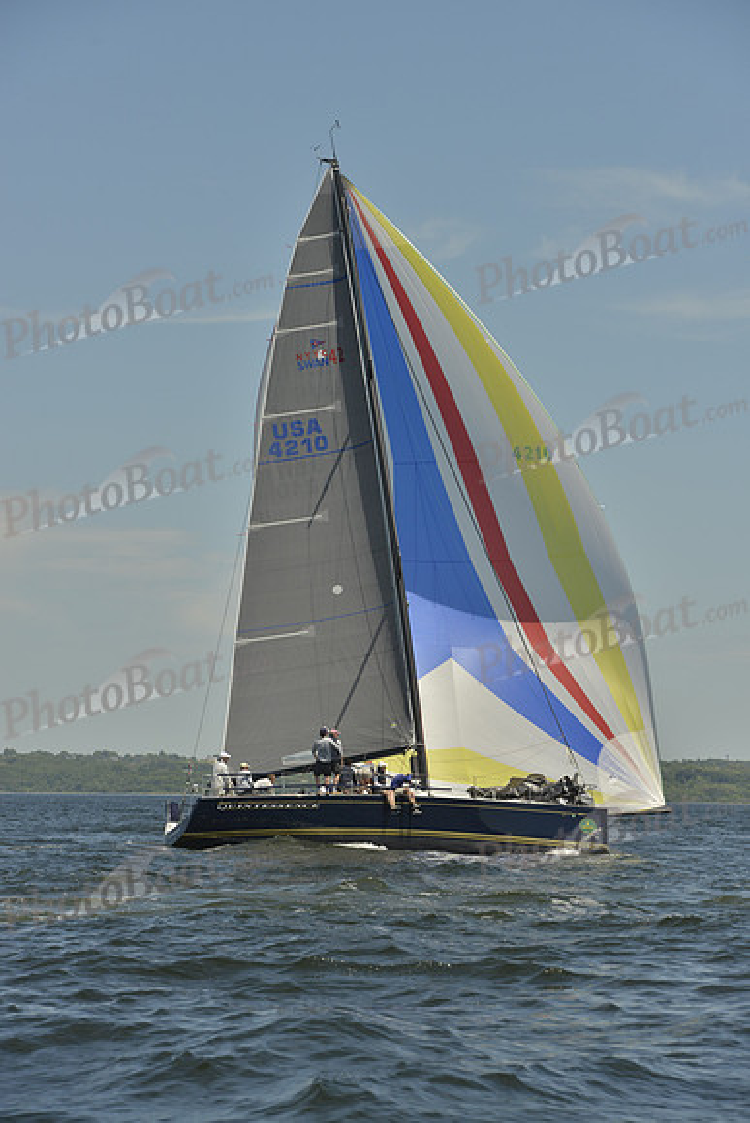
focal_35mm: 135
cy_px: 562
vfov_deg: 15.2
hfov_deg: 10.2
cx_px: 375
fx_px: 4216
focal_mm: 135
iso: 280
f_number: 8
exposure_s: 1/1600
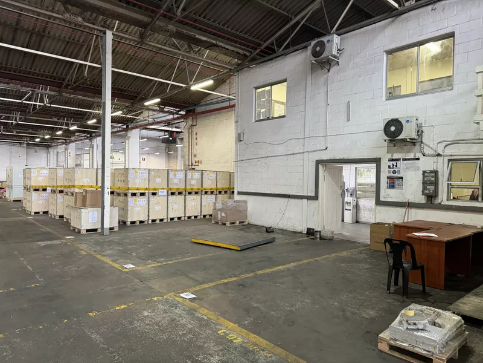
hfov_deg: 71.6
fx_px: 335
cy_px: 182
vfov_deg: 56.8
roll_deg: -1.6
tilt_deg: -1.3
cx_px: 242
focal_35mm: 24
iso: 320
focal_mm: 6.76
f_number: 1.78
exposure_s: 1/50
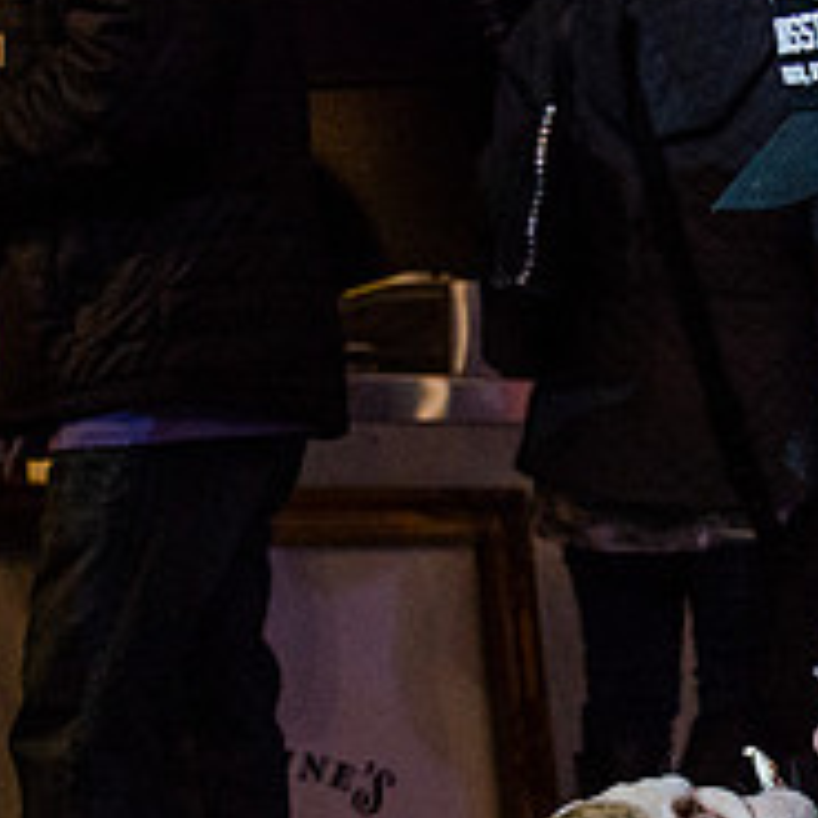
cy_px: 609
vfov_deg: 18.0
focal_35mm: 96
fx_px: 2567
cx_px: 814
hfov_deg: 17.7
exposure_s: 1/200
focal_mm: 24
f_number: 2.8
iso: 1250
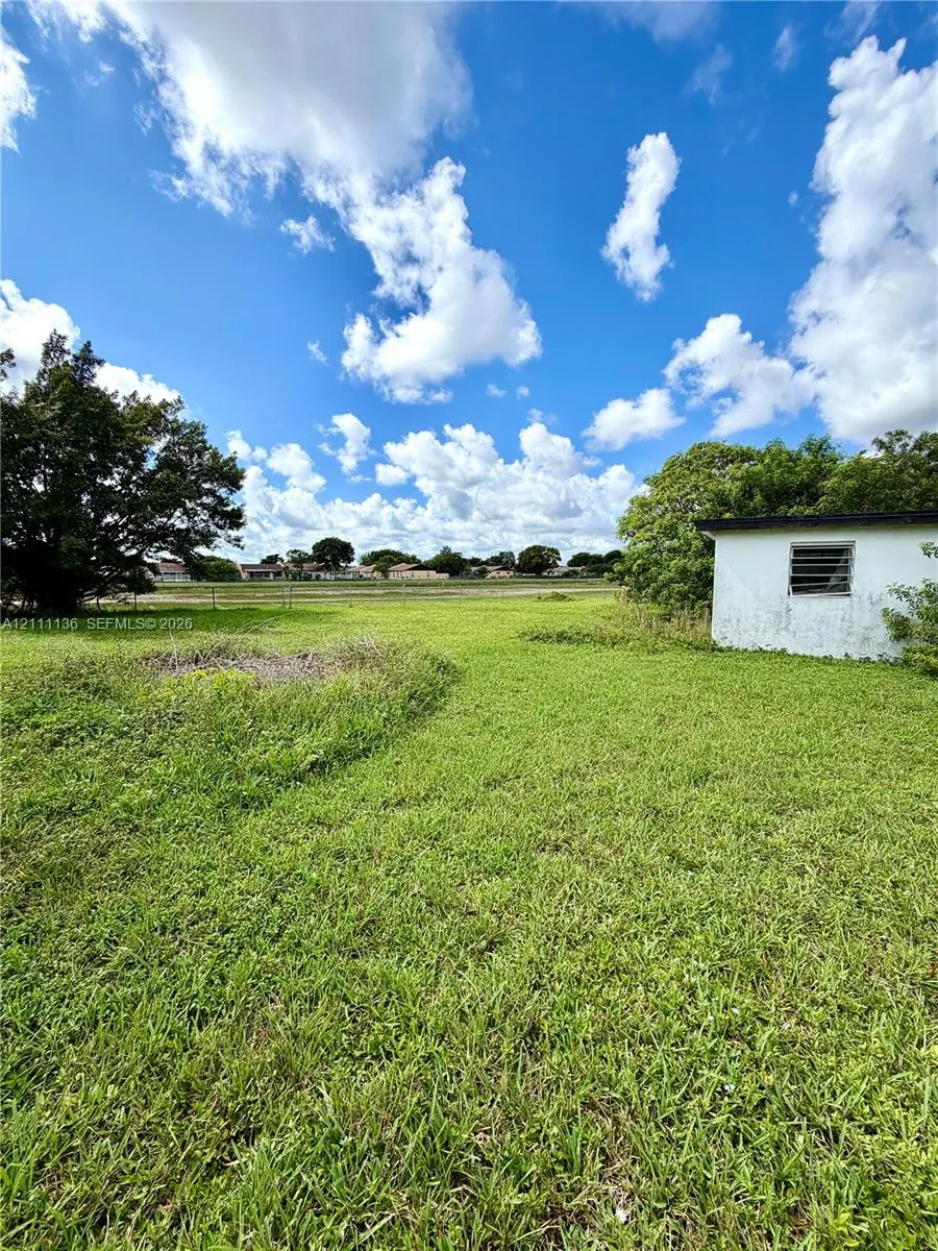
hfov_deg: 85.7
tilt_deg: -5.2
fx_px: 506
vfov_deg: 102.1
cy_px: 626
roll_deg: +0.2
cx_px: 469
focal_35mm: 14
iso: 20
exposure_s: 1/1033
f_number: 2.2
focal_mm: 2.22
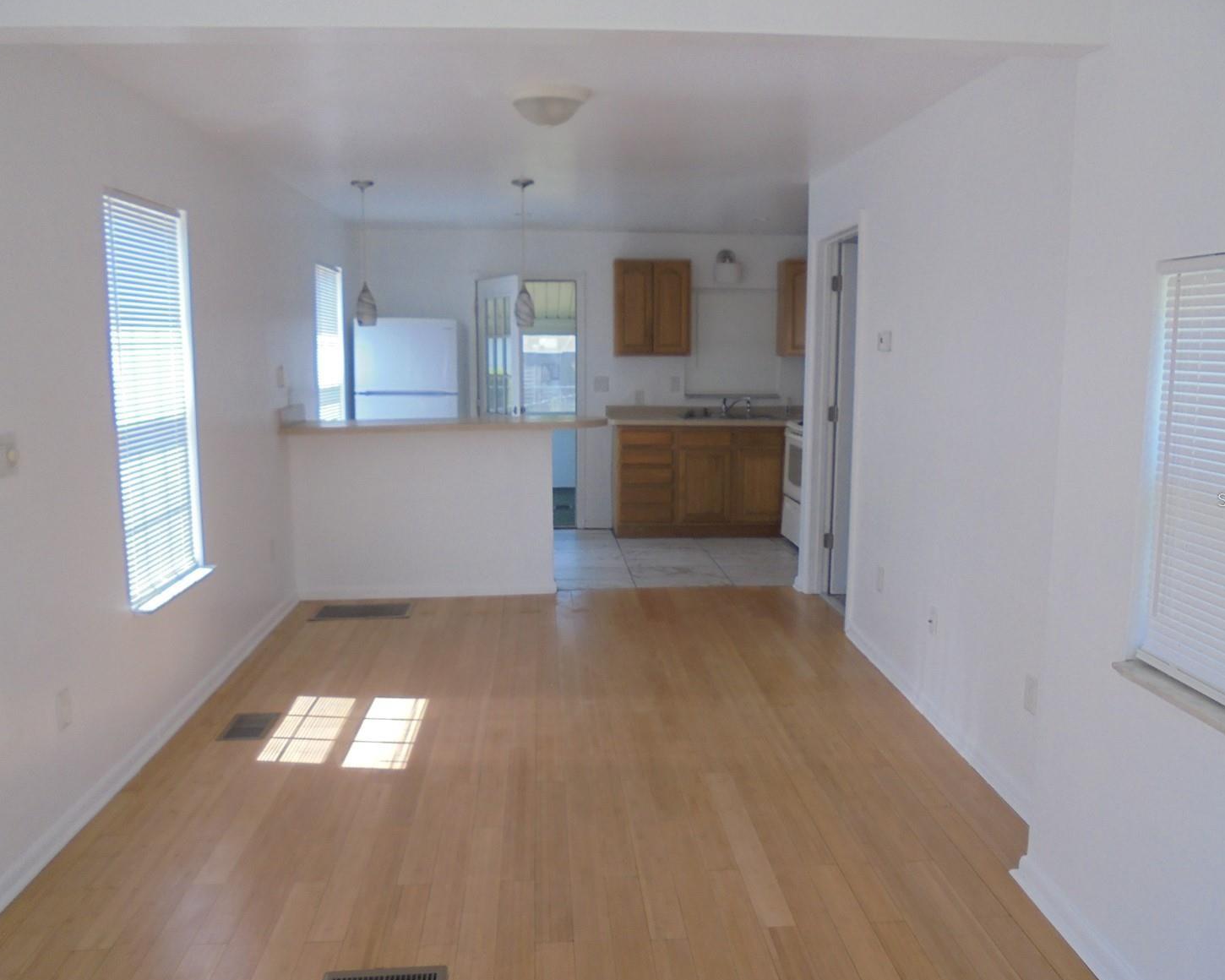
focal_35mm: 28
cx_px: 622
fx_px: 1015
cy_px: 499
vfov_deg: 51.5
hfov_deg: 62.2
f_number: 3.5
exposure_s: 1/80
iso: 100
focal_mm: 4.6
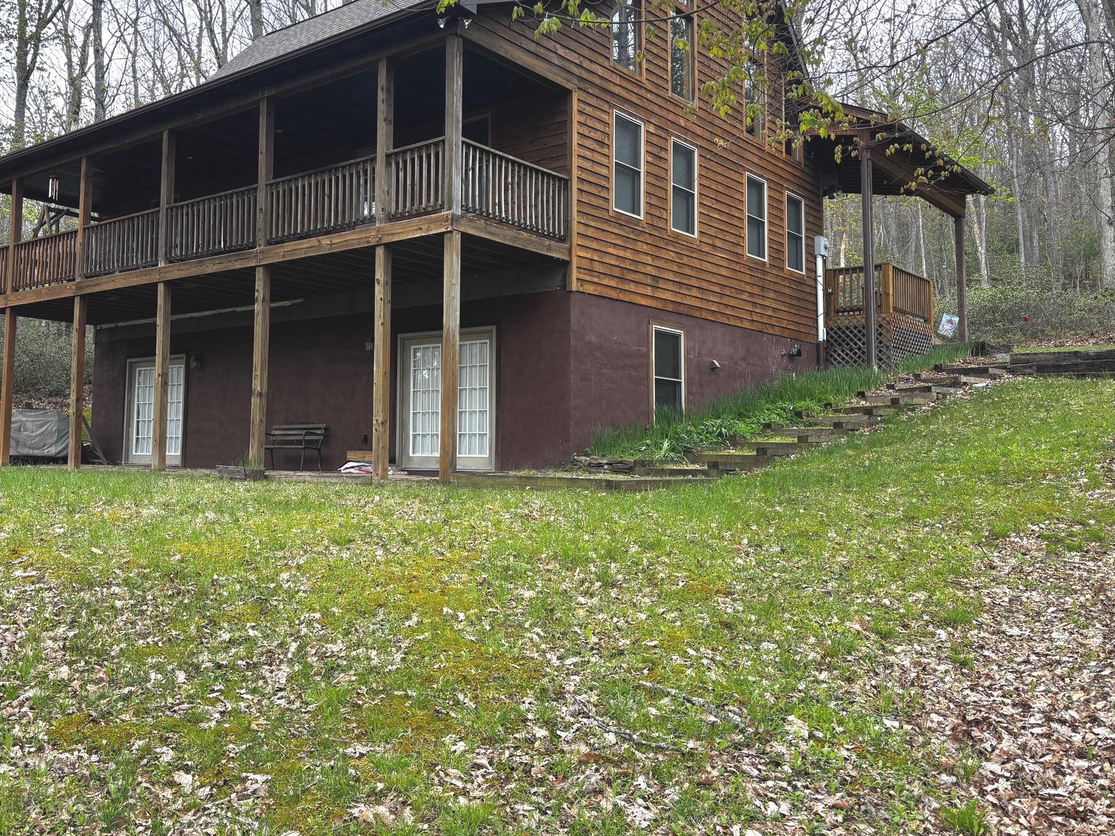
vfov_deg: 42.8
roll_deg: -1.2
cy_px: 343
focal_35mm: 33
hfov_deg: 54.9
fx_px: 1063
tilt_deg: +5.7
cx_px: 440
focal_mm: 5.96
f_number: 1.6
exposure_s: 1/393
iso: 50
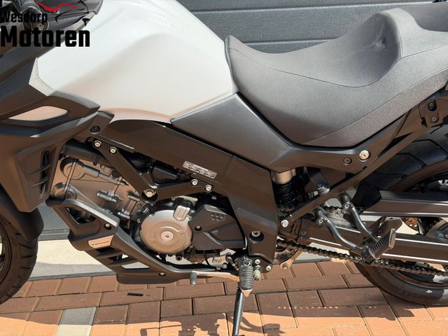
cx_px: 224
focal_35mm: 48
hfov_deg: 39.7
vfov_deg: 30.3
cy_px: 168
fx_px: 621
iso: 100
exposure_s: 1/2976
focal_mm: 6.76
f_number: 1.78
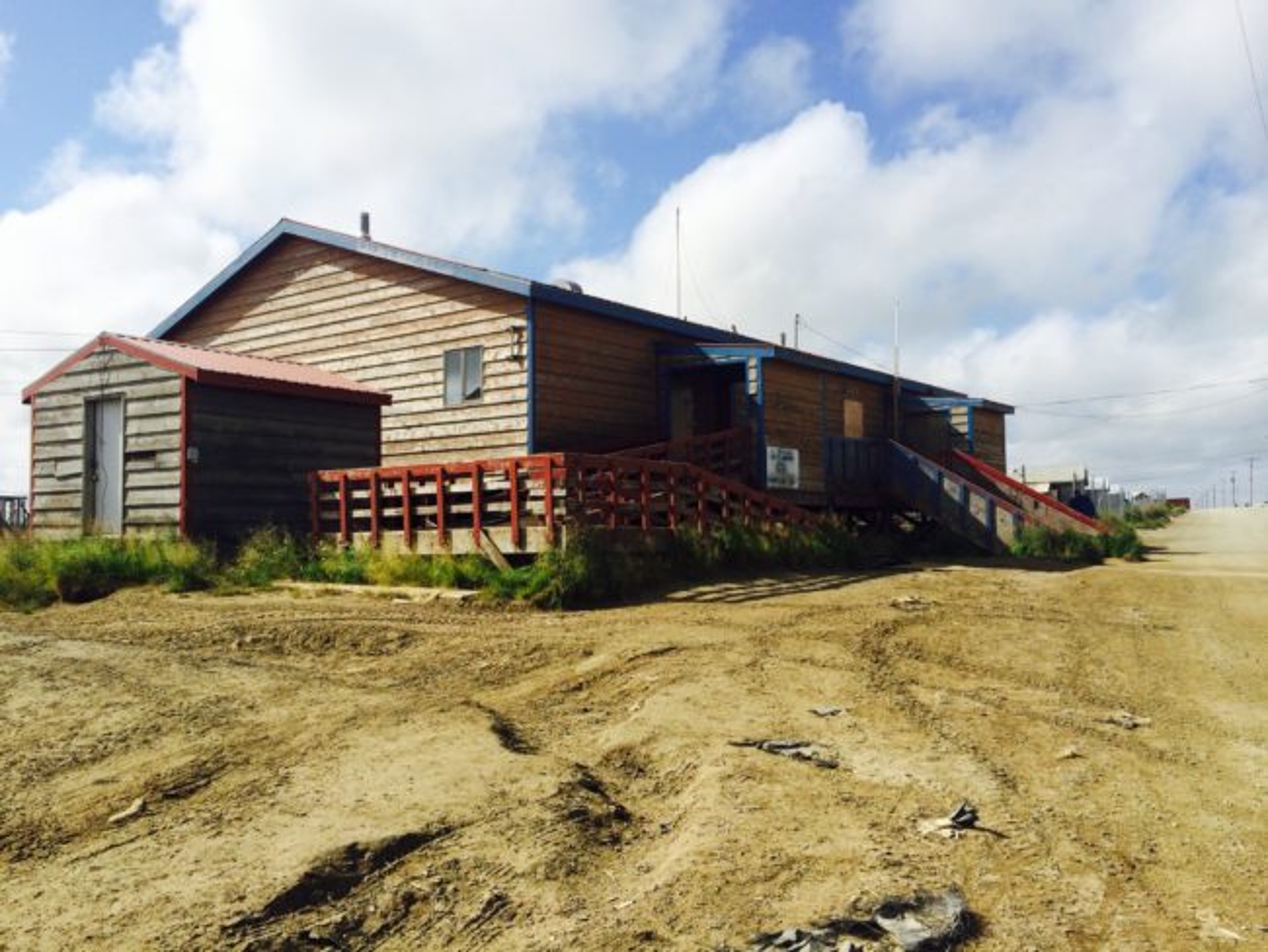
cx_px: 634
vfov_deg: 46.8
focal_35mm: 30
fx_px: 1099
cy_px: 476
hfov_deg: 59.9
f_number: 2.2
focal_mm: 4.12
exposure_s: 1/3731
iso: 32
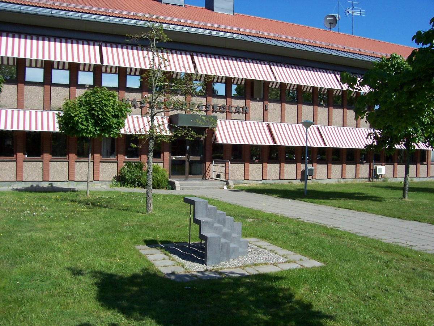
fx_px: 426
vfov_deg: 41.8
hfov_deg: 54.0
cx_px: 217
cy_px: 163
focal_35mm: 34
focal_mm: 5.6
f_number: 5.6
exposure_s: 1/500
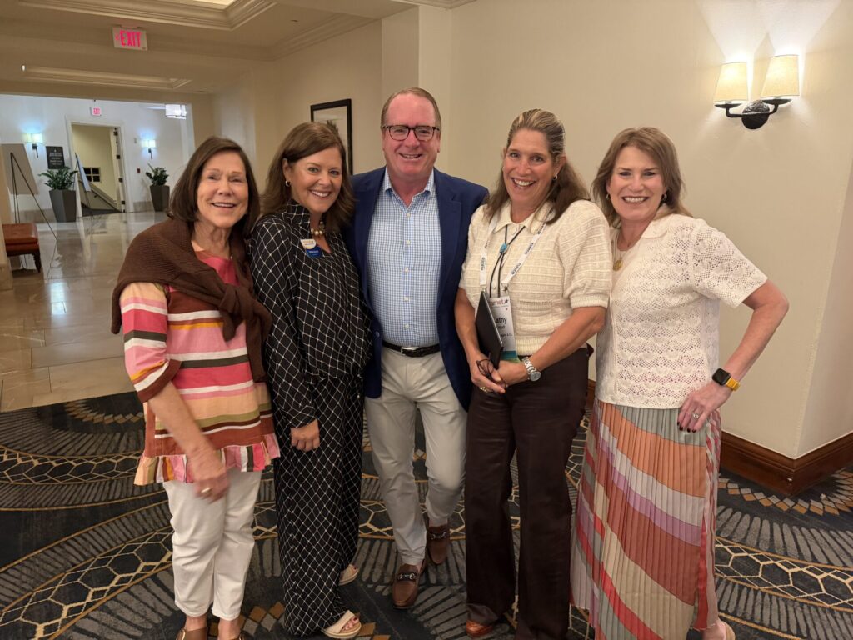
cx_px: 426
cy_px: 320
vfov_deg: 56.8
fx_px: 591
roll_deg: -0.3
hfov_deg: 71.6
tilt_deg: -14.3
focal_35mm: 24
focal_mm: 6.76
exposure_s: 1/60
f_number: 1.78
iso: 800
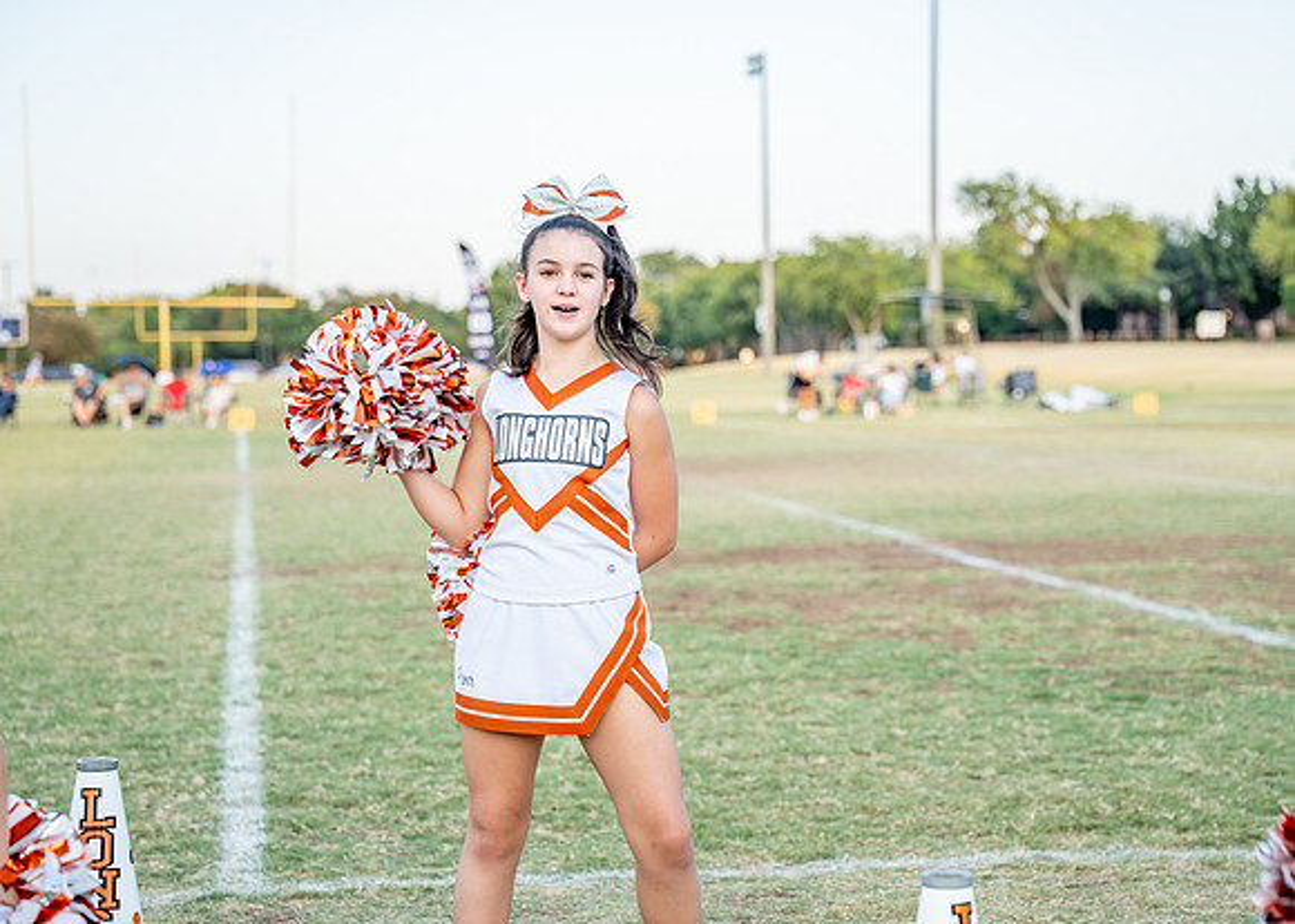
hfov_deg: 25.6
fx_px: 2846
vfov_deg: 18.4
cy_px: 439
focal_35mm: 77
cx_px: 666
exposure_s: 1/800
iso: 200
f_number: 2.8
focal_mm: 62.3
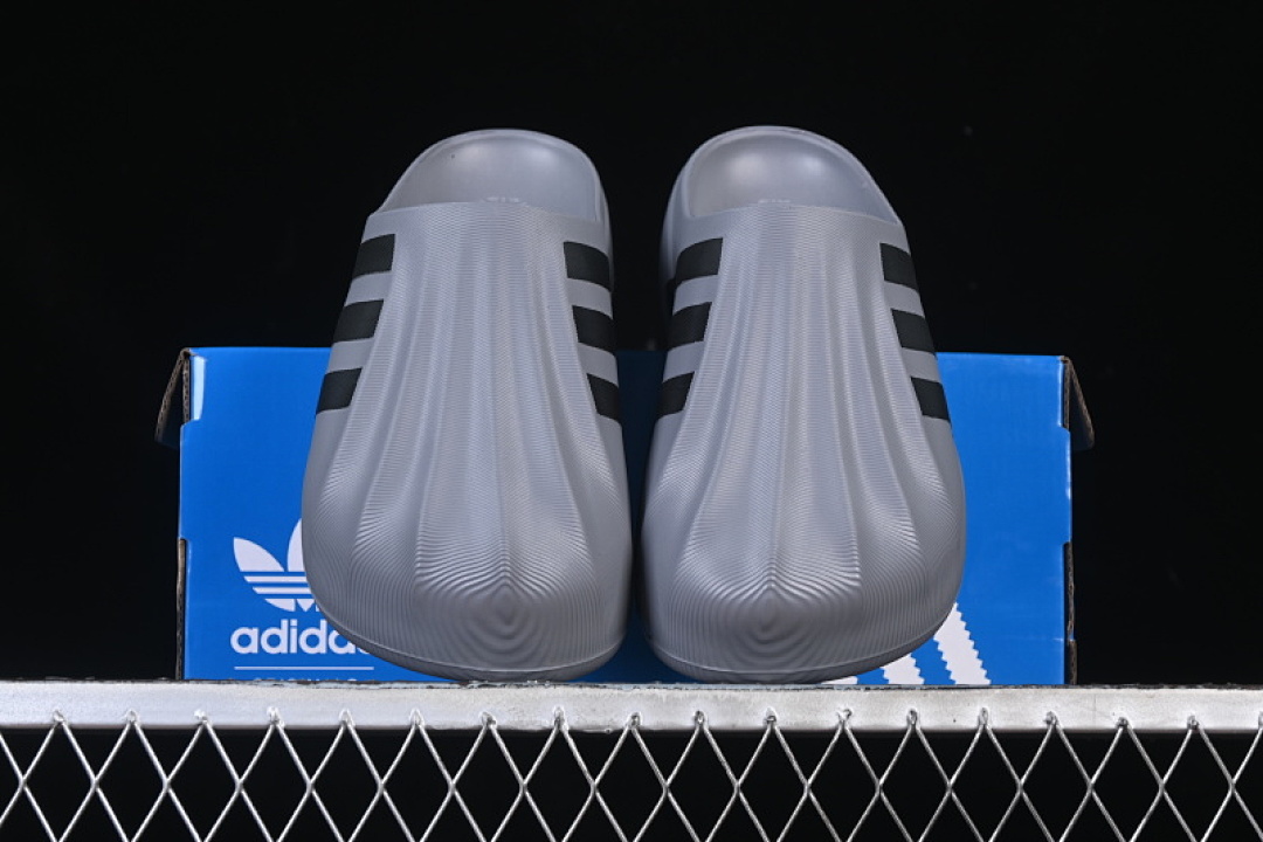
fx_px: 2631
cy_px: 421
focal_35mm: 75
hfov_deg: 27.0
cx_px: 632
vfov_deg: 18.2
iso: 160
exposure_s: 1/80
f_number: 7.1
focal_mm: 50
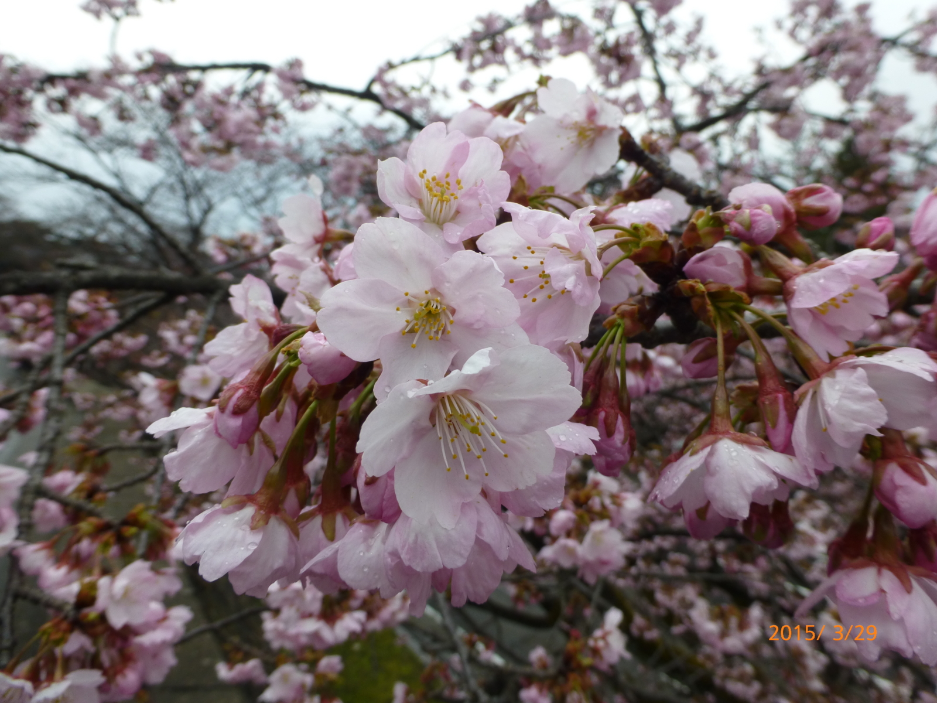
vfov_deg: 56.8
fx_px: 650
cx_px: 468
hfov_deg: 71.6
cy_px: 352
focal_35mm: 24
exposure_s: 1/320
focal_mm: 4.3
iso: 100
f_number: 4
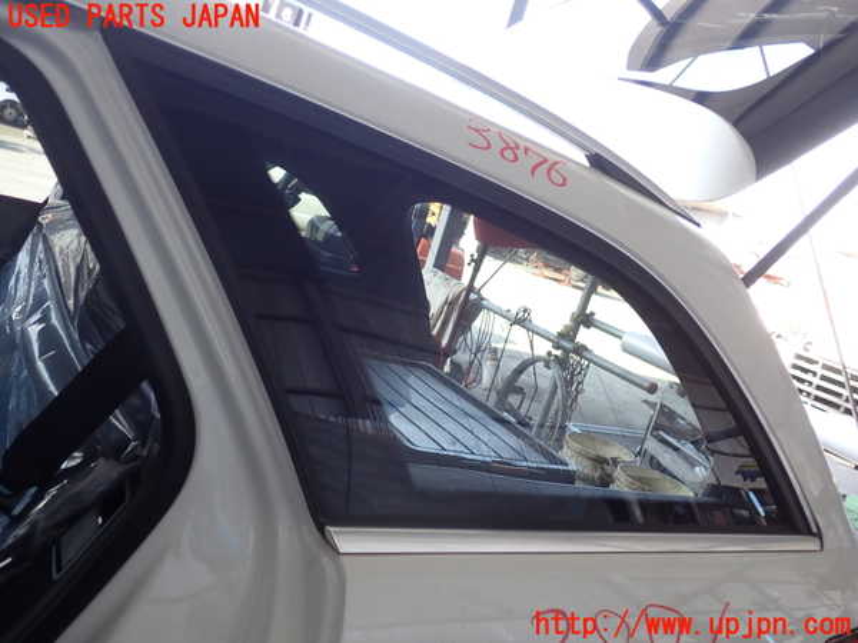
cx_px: 429
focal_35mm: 30
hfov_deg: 60.0
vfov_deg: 46.8
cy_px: 322
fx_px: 744
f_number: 2.3
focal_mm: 5.4
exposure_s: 1/80
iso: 100
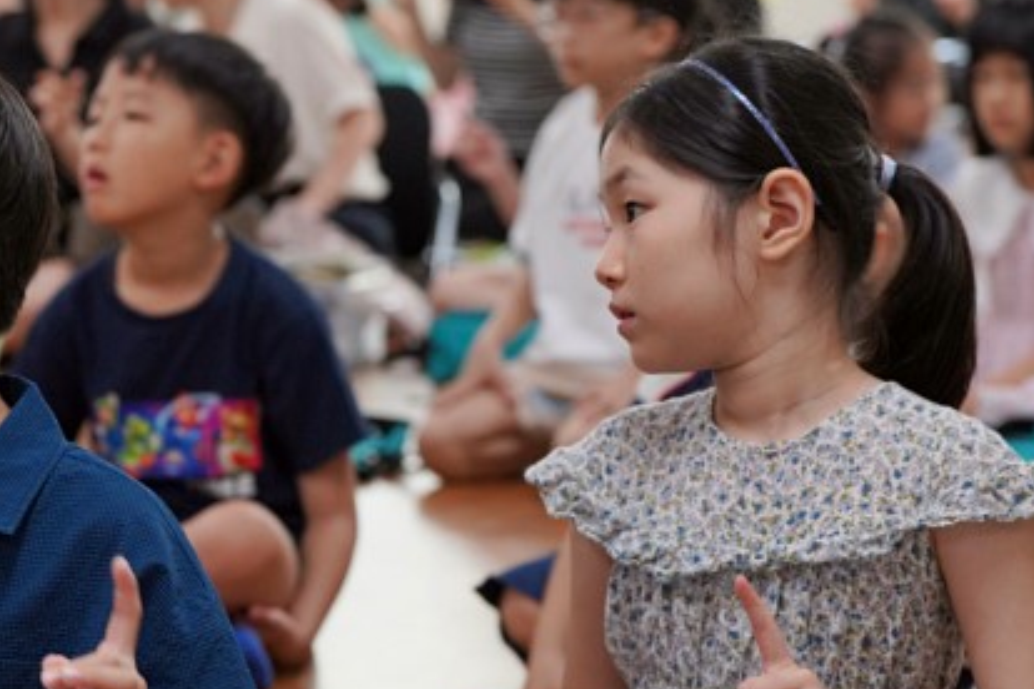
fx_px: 4365
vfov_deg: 9.0
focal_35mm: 152
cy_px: 389
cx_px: 162
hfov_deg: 13.4
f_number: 4
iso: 1600
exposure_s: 1/160
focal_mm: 70
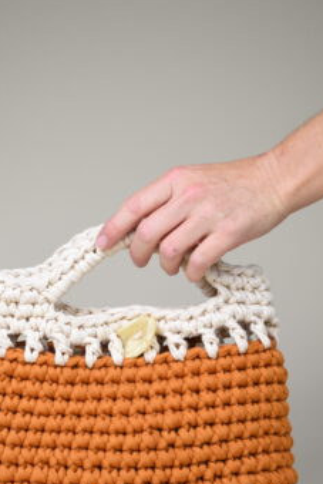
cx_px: 121
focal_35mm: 91
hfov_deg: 15.0
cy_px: 372
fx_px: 1223
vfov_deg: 22.1
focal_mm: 32
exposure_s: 1/80
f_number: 5
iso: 400
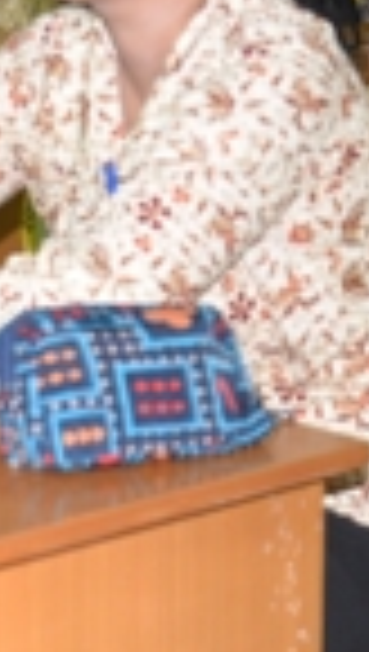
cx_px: -468
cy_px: 209
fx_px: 2408
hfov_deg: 8.2
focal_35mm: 139
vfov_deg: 15.4
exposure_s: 1/60
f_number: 4
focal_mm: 35
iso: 800
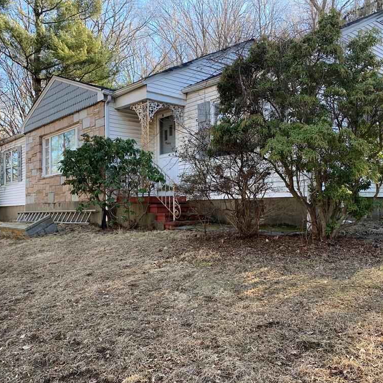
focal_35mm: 31
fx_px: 388
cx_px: 211
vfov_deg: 52.5
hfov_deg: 52.4
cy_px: 191
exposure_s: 1/121
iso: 32
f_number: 1.8
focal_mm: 4.25
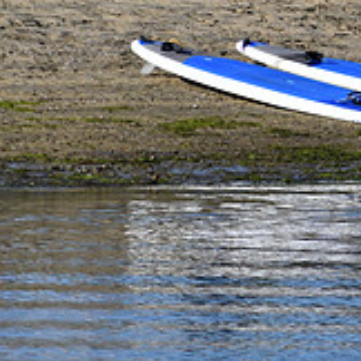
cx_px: 640
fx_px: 7268
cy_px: 37
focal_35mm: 616
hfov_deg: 2.8
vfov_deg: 2.8
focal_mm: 135
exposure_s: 1/1250
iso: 200
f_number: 6.3
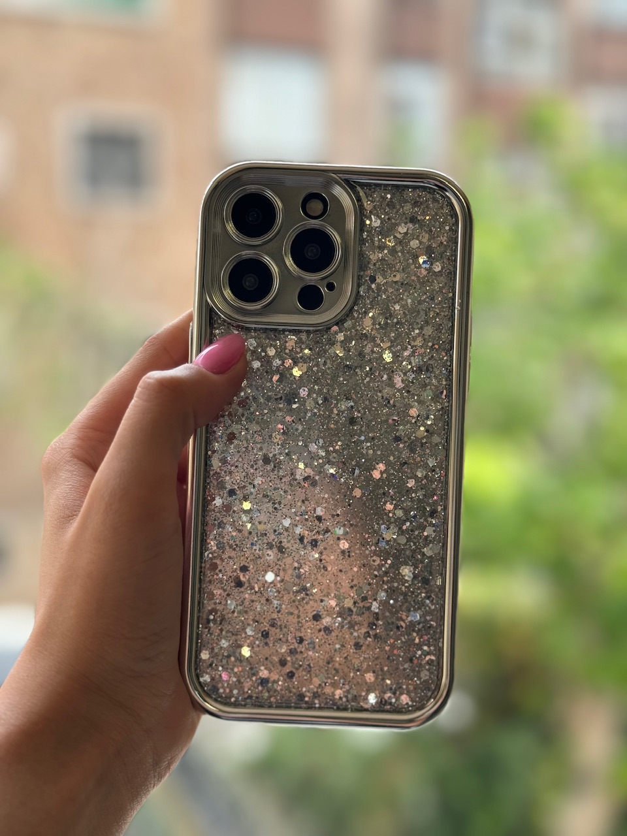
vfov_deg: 39.7
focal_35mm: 48
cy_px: 418
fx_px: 1159
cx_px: 314
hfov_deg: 30.3
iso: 64
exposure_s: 1/451
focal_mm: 6.76
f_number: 1.78
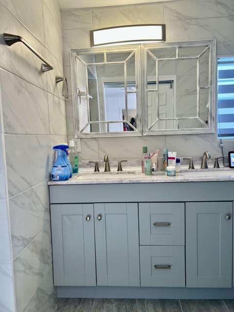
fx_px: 234
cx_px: 117
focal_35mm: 26
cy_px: 156
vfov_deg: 67.3
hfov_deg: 53.1
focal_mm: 5.7
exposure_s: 1/120
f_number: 1.5
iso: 64
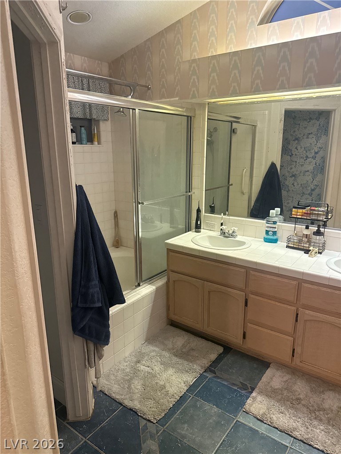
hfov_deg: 56.8
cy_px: 227
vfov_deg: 71.6
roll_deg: -0.4
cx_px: 170
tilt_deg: -12.9
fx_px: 315
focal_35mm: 24
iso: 400
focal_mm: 6.76
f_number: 1.78
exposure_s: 1/60
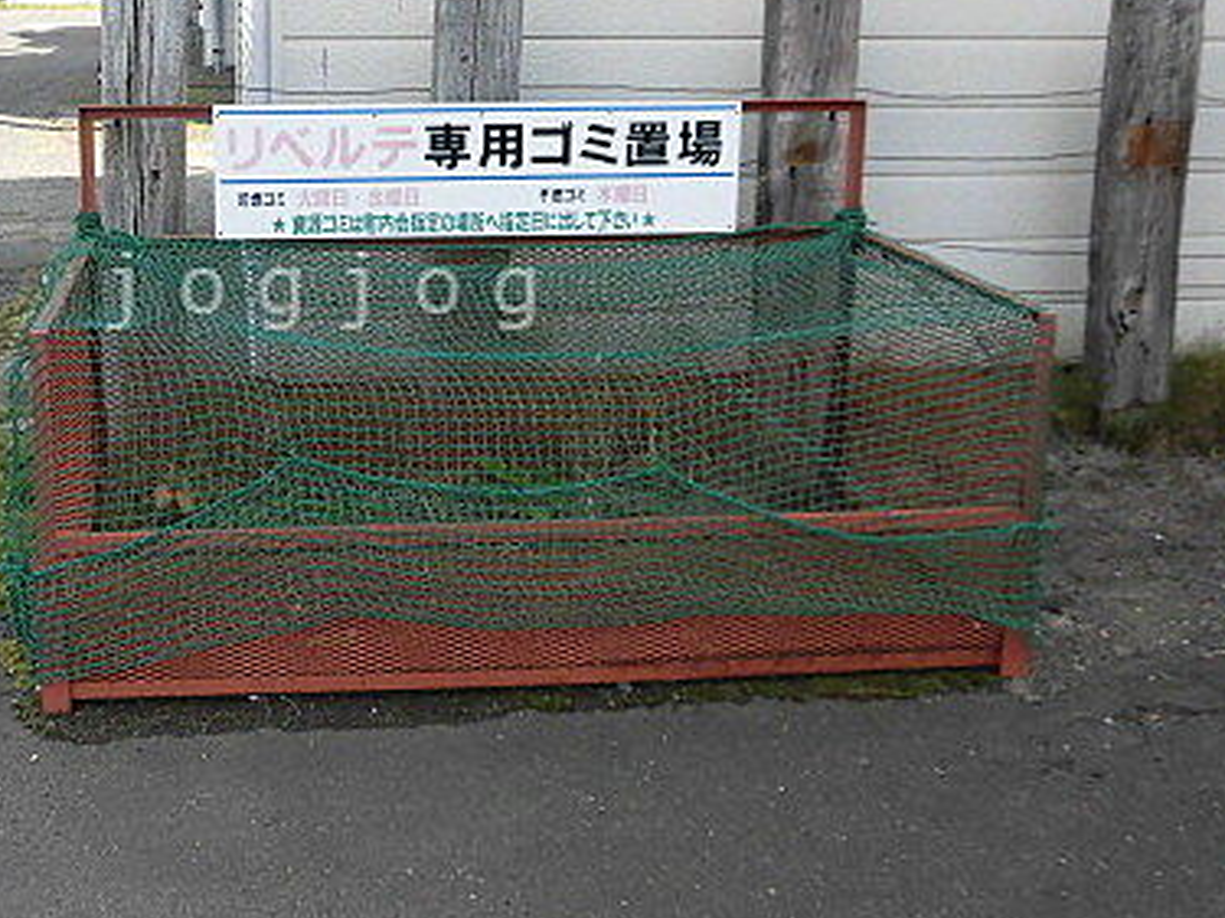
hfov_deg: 44.5
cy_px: 291
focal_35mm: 41
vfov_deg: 34.7
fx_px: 1450
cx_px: 330
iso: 100
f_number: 3.1
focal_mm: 4.3
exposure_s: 1/400
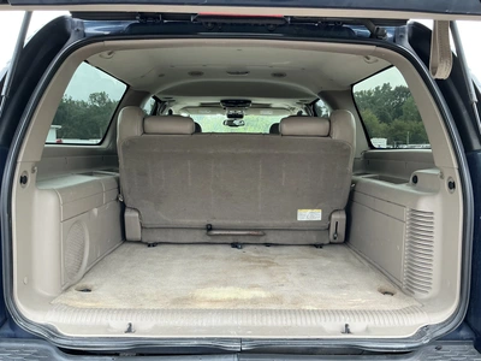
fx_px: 389
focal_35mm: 28
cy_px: 180
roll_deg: -0.1
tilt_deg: -4.4
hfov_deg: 63.4
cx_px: 240
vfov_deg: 49.7
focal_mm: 3
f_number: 1.8
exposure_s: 1/122
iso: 25
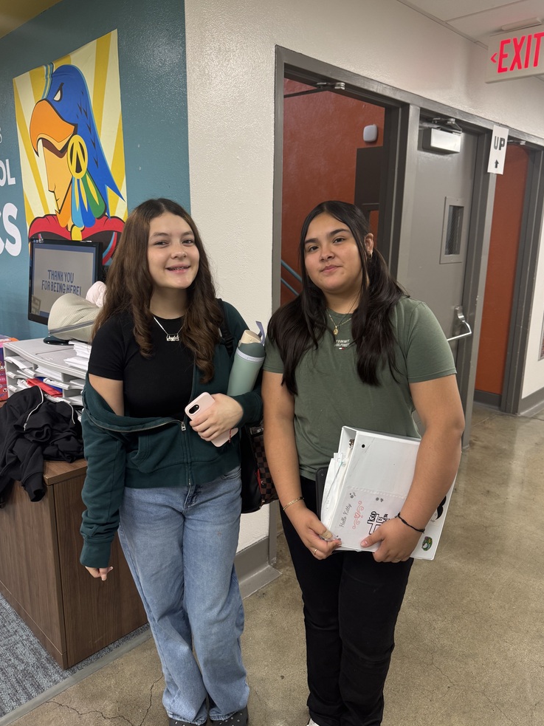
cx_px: 271
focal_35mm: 25
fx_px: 524
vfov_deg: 69.4
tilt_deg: -13.2
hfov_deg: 54.9
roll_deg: -0.6
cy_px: 355
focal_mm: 6.76
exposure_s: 1/60
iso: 160
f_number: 1.78
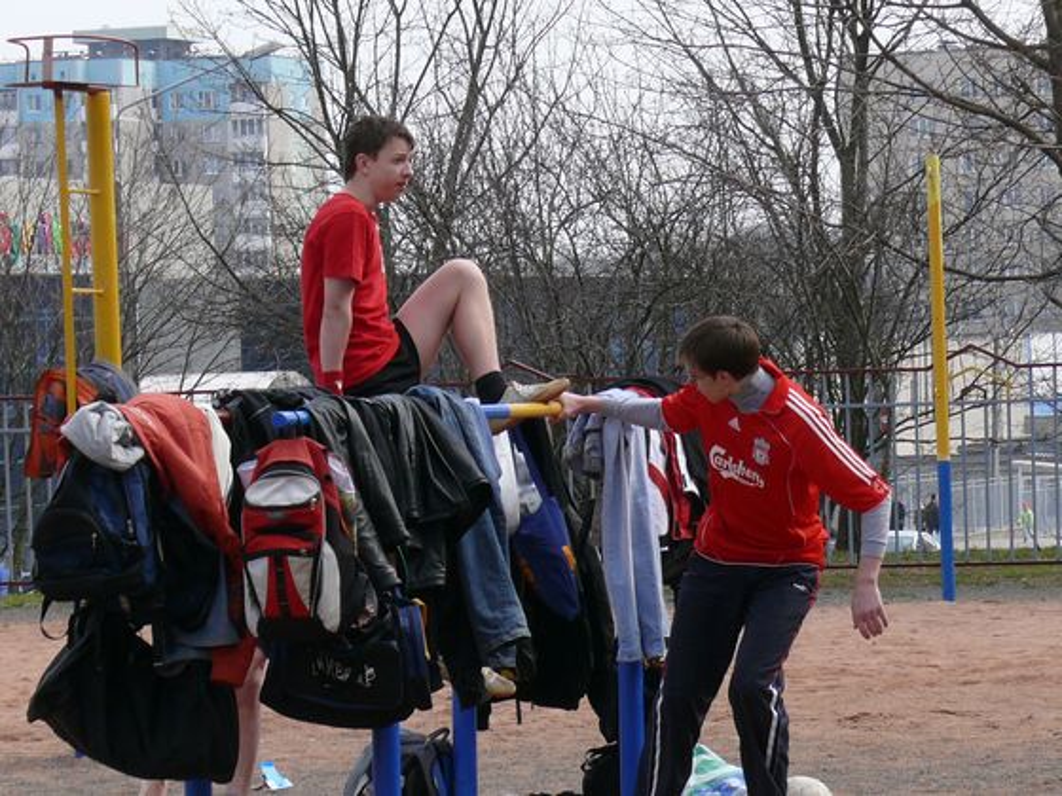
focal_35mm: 183
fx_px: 5614
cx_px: 531
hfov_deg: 10.8
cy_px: 398
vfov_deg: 8.1
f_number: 5.6
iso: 100
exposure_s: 1/250
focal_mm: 21.7
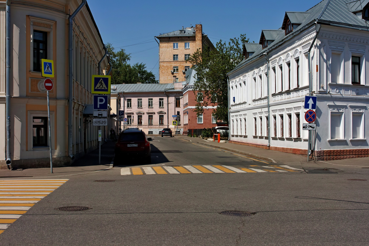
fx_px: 538
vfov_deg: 25.8
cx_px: 184
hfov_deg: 37.9
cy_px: 123
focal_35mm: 52
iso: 100
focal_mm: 35
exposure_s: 1/1000
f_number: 5.6
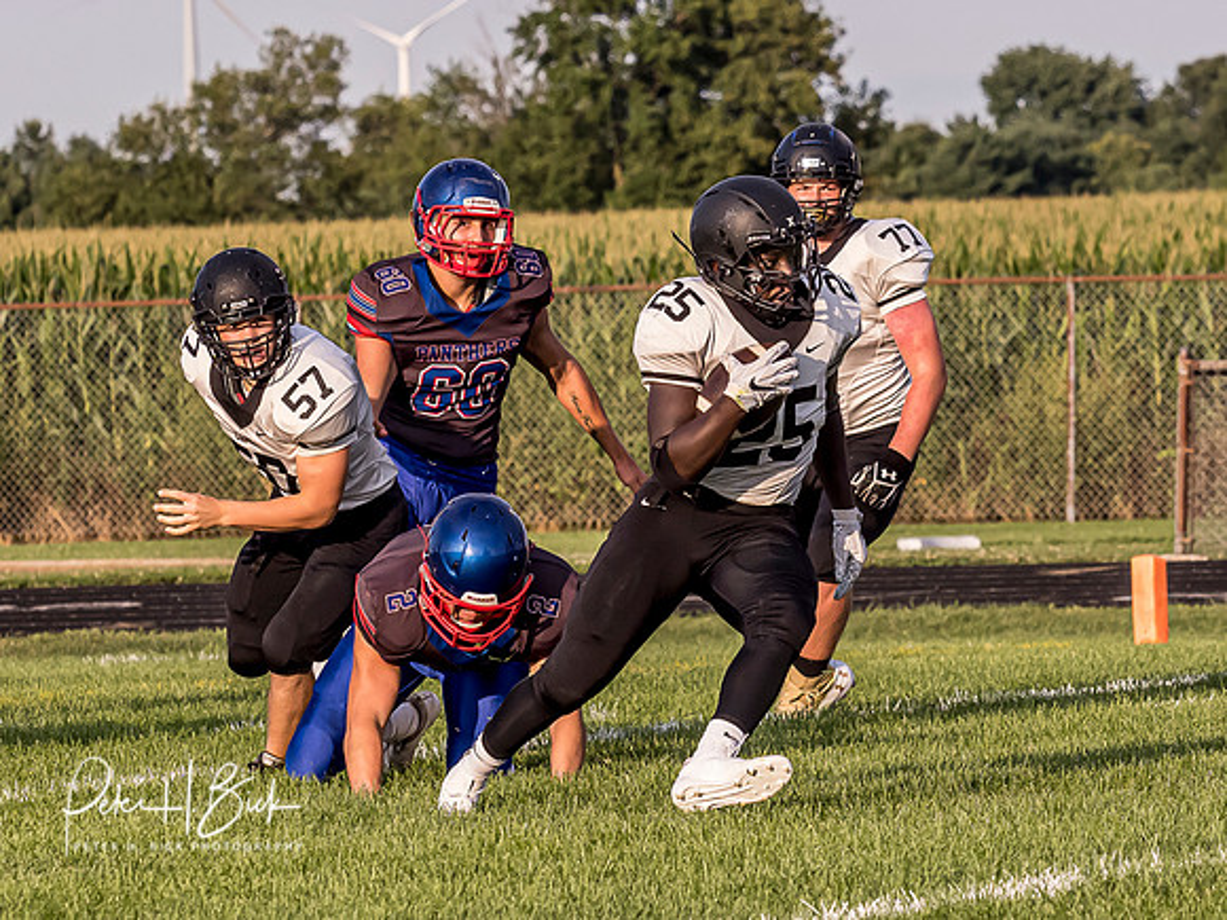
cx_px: 656
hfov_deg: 5.3
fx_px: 13304
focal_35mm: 375
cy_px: 437
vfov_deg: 4.0
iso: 640
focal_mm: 97
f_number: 4.5
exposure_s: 1/2000
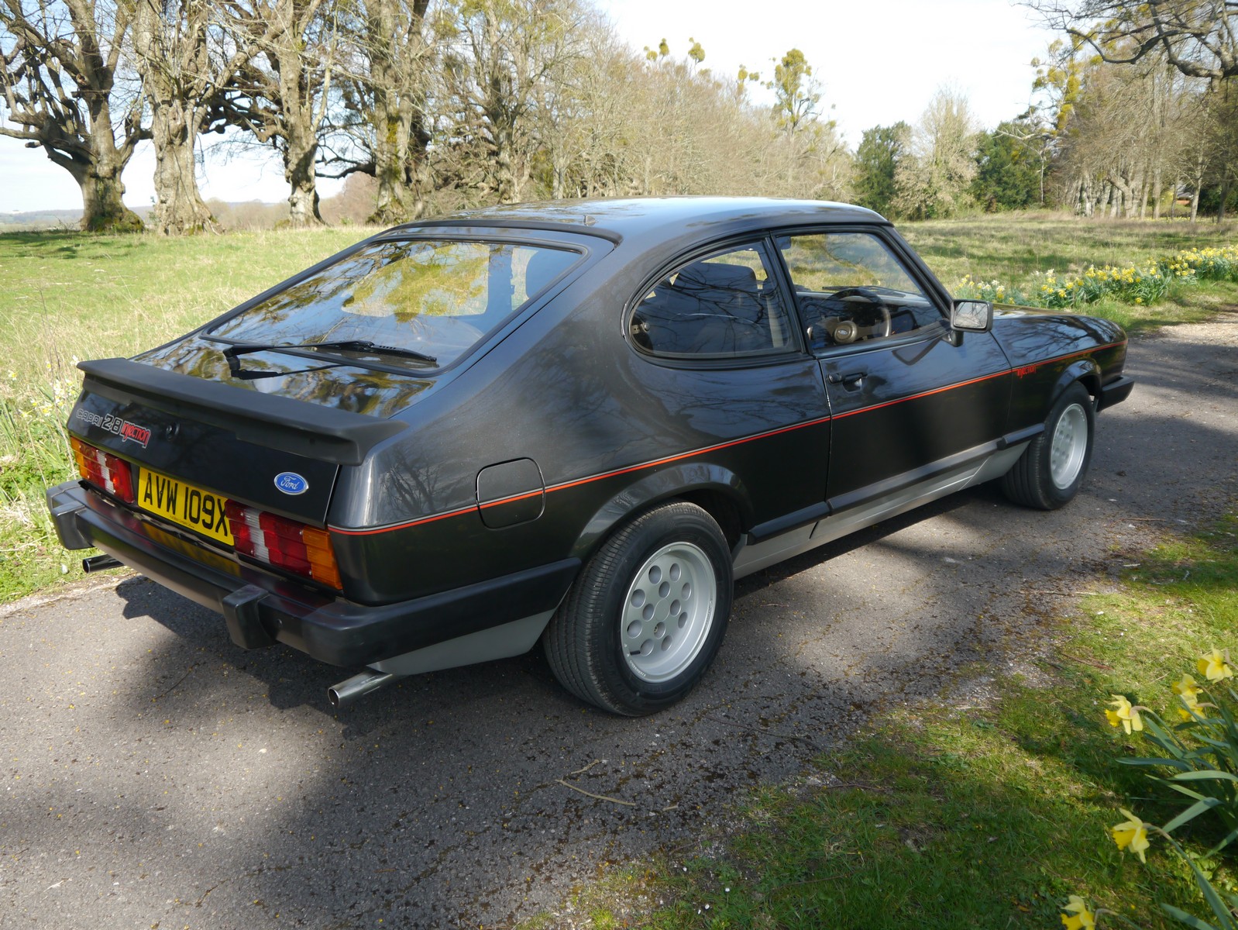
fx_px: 1145
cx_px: 619
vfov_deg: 44.2
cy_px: 465
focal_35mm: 32
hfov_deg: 56.8
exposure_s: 1/125
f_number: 4.5
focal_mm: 16
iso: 160
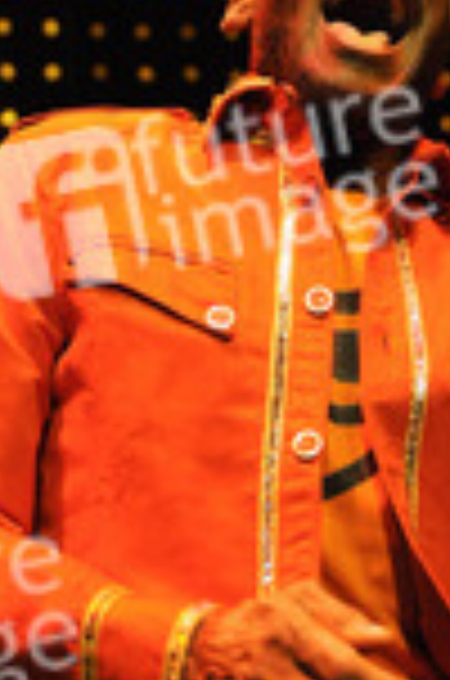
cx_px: 338
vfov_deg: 21.9
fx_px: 1752
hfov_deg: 14.6
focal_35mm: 93
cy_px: 419
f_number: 2.8
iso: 1600
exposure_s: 1/160
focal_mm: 35
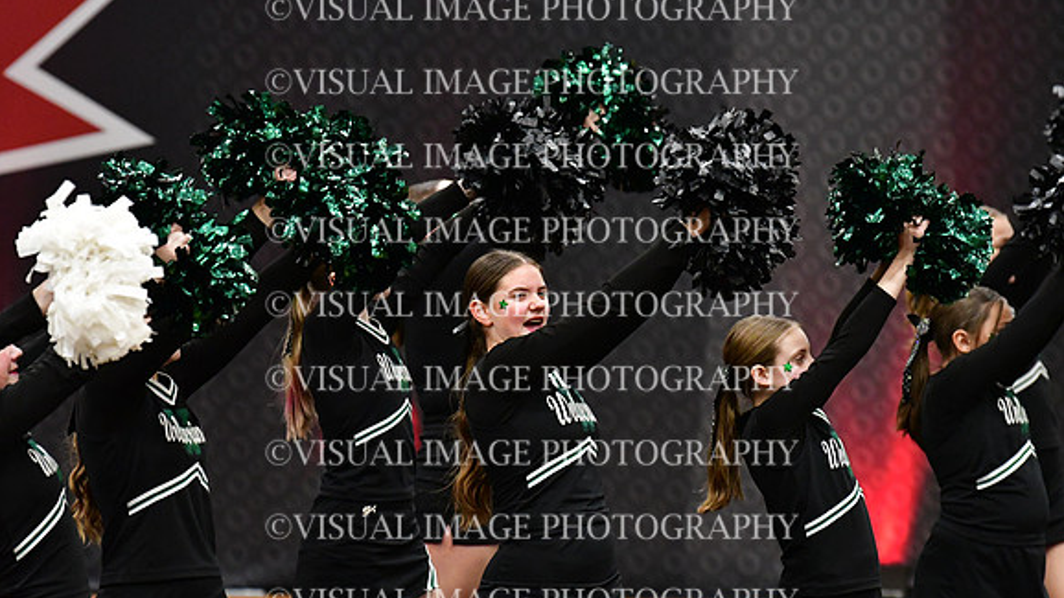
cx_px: 532
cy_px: 341
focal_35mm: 284
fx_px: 8012
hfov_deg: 7.6
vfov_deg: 4.3
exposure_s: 1/500
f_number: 3.5
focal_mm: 180
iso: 5000
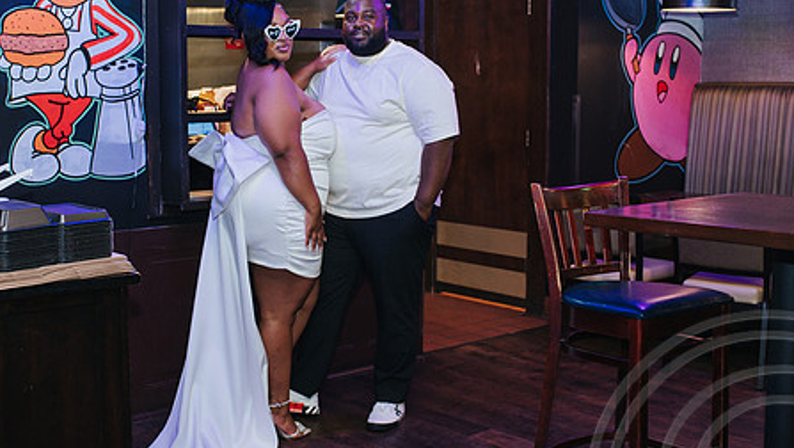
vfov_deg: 23.1
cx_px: 285
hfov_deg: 39.5
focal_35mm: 52
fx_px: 1095
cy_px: 214
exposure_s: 1/200
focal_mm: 35
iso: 800
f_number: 3.2
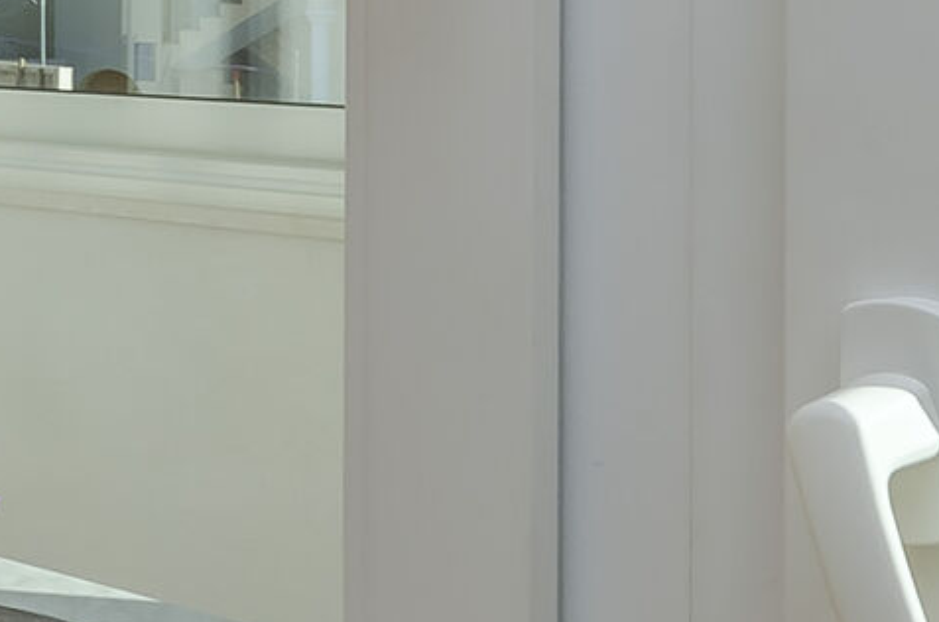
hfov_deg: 19.4
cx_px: -577
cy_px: 31
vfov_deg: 15.2
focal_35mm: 88
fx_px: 2291
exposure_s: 1/200
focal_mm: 10
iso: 200
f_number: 11
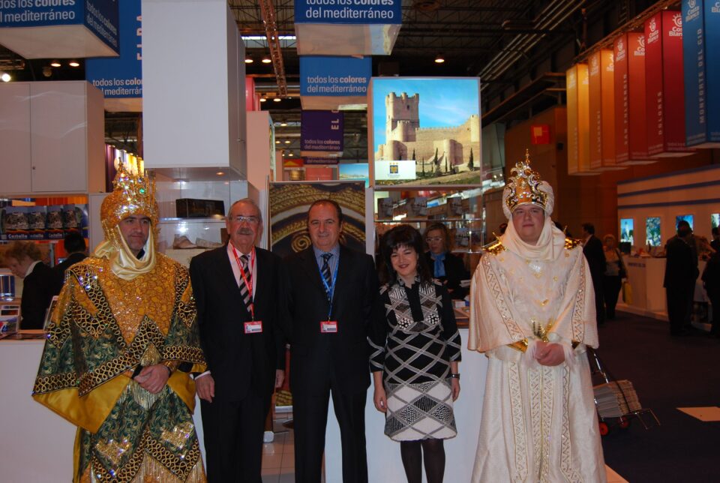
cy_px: 242
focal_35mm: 33
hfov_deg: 57.1
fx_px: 661
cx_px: 360
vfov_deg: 40.1
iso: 200
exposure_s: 1/60
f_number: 3.8
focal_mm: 22
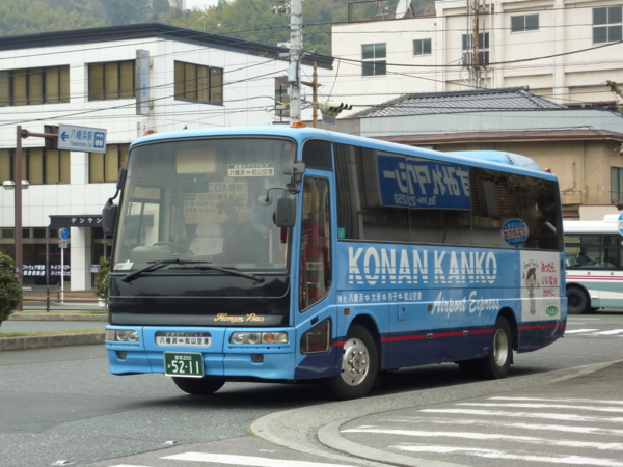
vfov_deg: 17.8
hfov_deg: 23.6
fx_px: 1494
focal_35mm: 83
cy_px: 234
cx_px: 312
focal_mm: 13.7
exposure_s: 1/200
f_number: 4.2
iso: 80
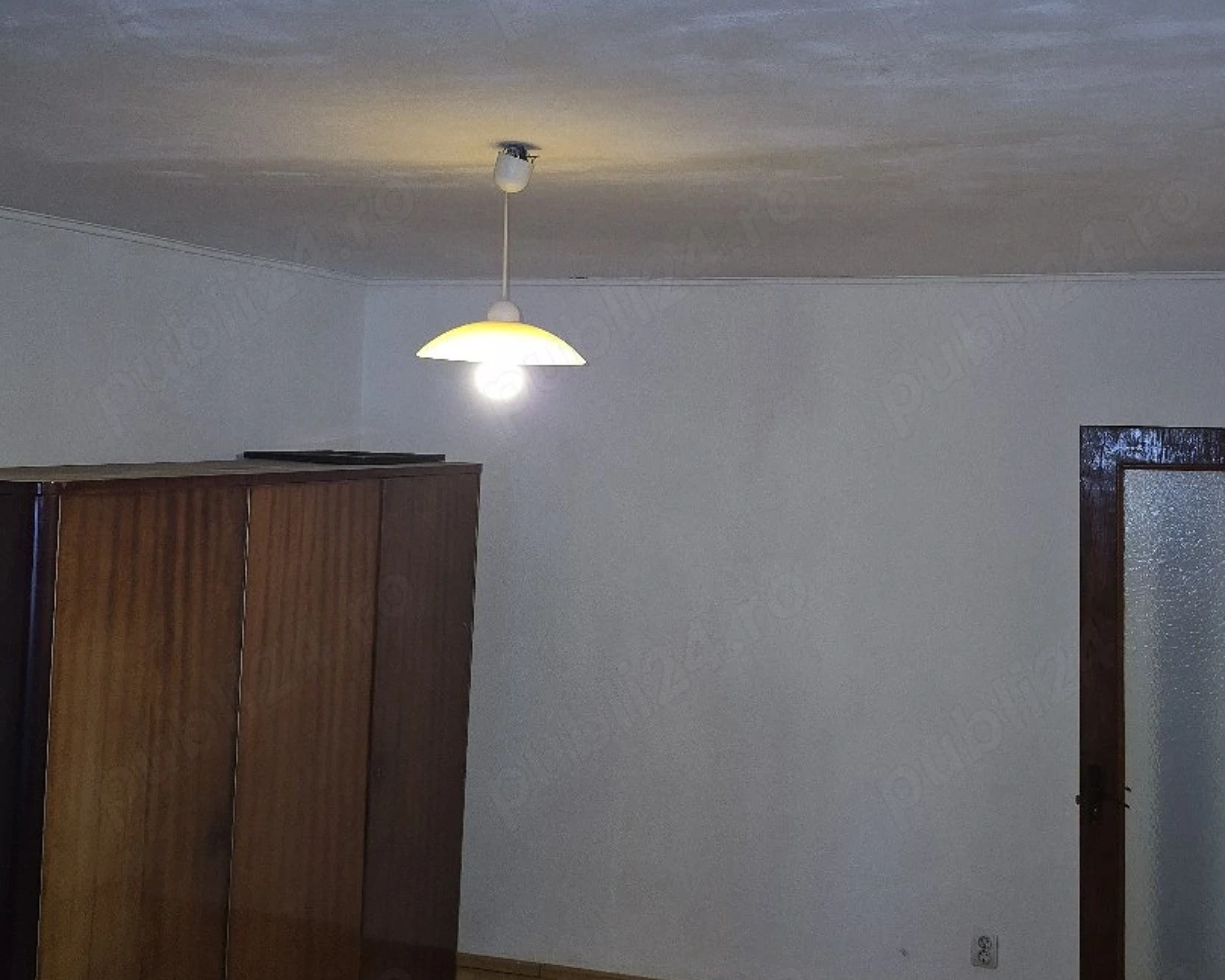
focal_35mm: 37
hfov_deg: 48.7
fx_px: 1341
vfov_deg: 39.8
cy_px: 358
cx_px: 745
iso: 125
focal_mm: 5.4
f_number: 1.8
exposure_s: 1/25
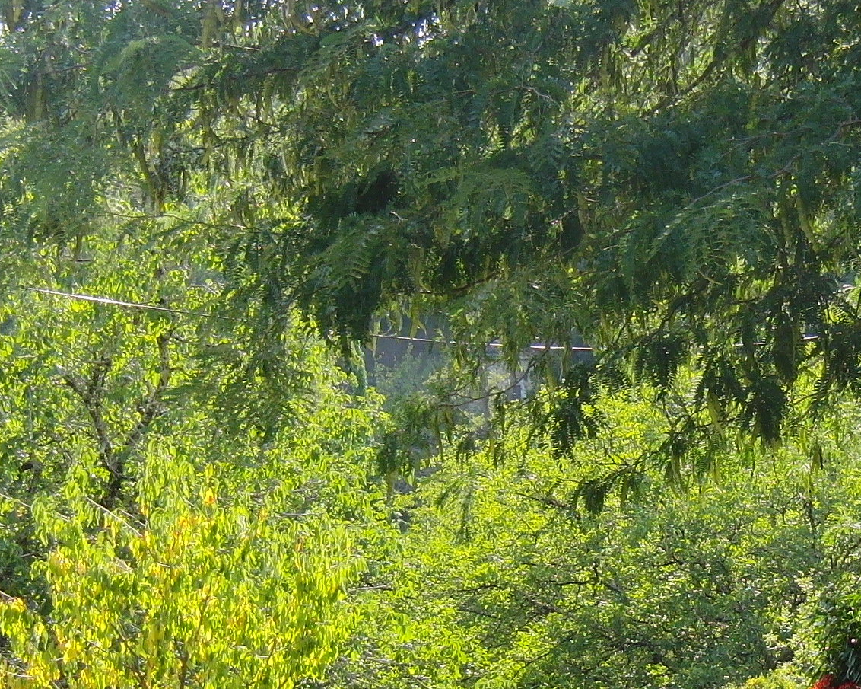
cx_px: 834
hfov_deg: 17.7
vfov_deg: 14.5
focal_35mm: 106
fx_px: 2700
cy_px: 413
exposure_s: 1/200
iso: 100
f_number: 3.8
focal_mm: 7.1
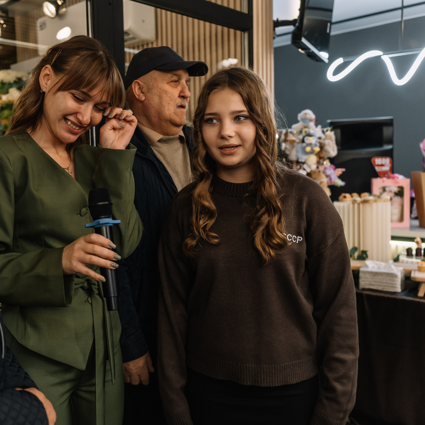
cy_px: 212
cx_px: 116
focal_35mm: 36
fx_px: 500
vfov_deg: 46.0
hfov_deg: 44.8
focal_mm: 28
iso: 1000
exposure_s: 1/125
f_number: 2.8
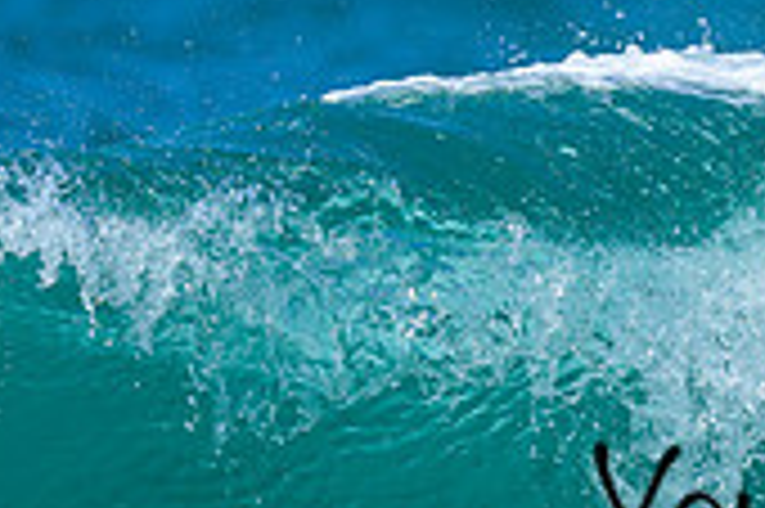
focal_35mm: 3754
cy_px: 501
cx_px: 571
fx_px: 79694
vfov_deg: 0.4
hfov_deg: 0.5
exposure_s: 1/2000
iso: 400
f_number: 6.3
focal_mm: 800
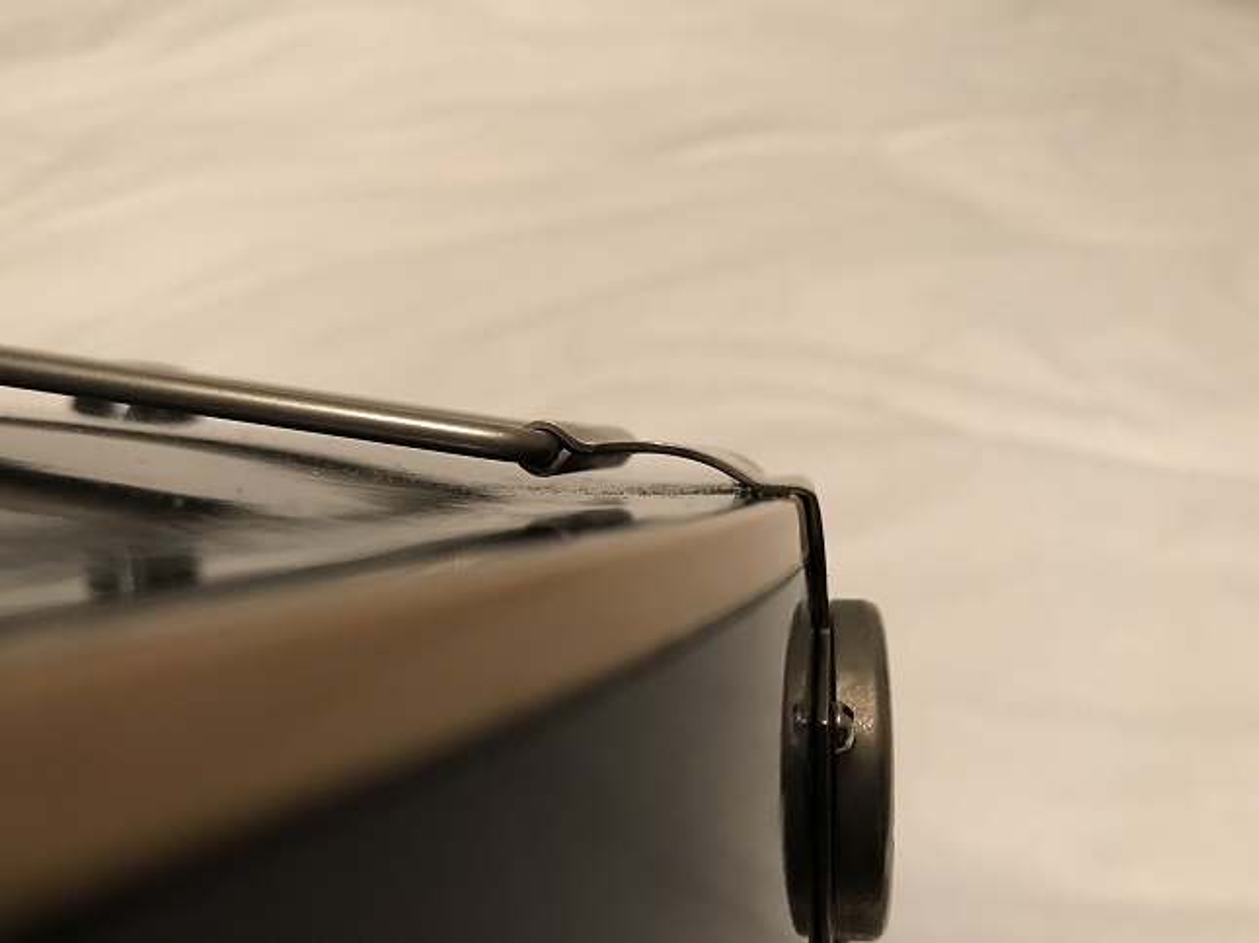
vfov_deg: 49.7
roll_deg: -2.0
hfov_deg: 63.5
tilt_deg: -34.6
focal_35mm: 28
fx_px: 1018
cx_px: 630
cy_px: 472
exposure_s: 1/11
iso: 100
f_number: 1.8
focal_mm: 3.99
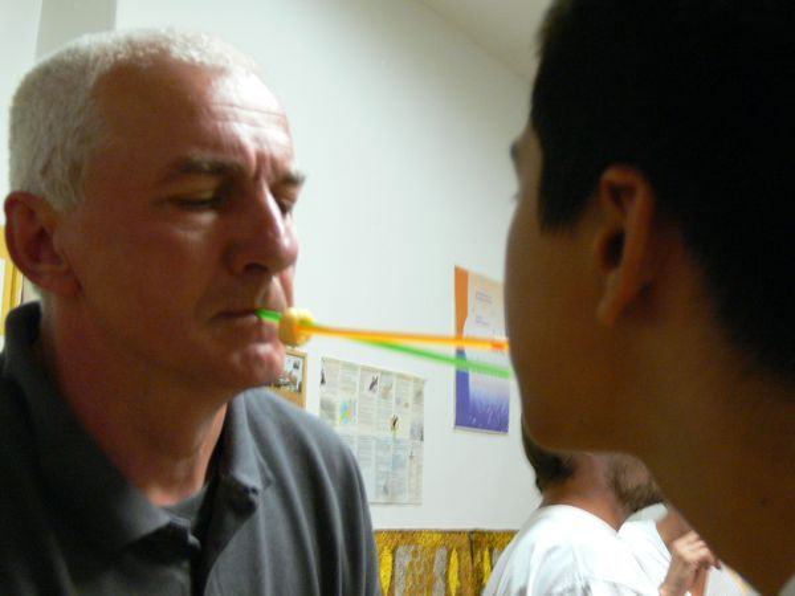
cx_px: 398
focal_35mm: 48
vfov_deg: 30.3
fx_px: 1102
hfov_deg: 39.7
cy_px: 298
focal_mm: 9.2
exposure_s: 1/13
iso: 200
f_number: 3.2
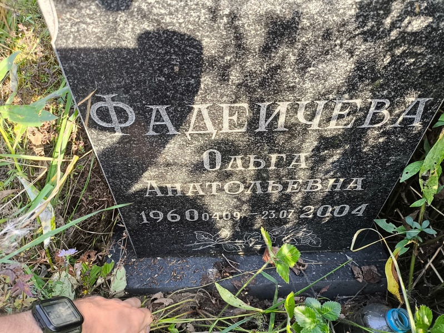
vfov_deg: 54.9
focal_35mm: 25
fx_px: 321
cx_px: 222
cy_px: 166
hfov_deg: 69.4
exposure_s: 1/120
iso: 100
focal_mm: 4.71
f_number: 1.7
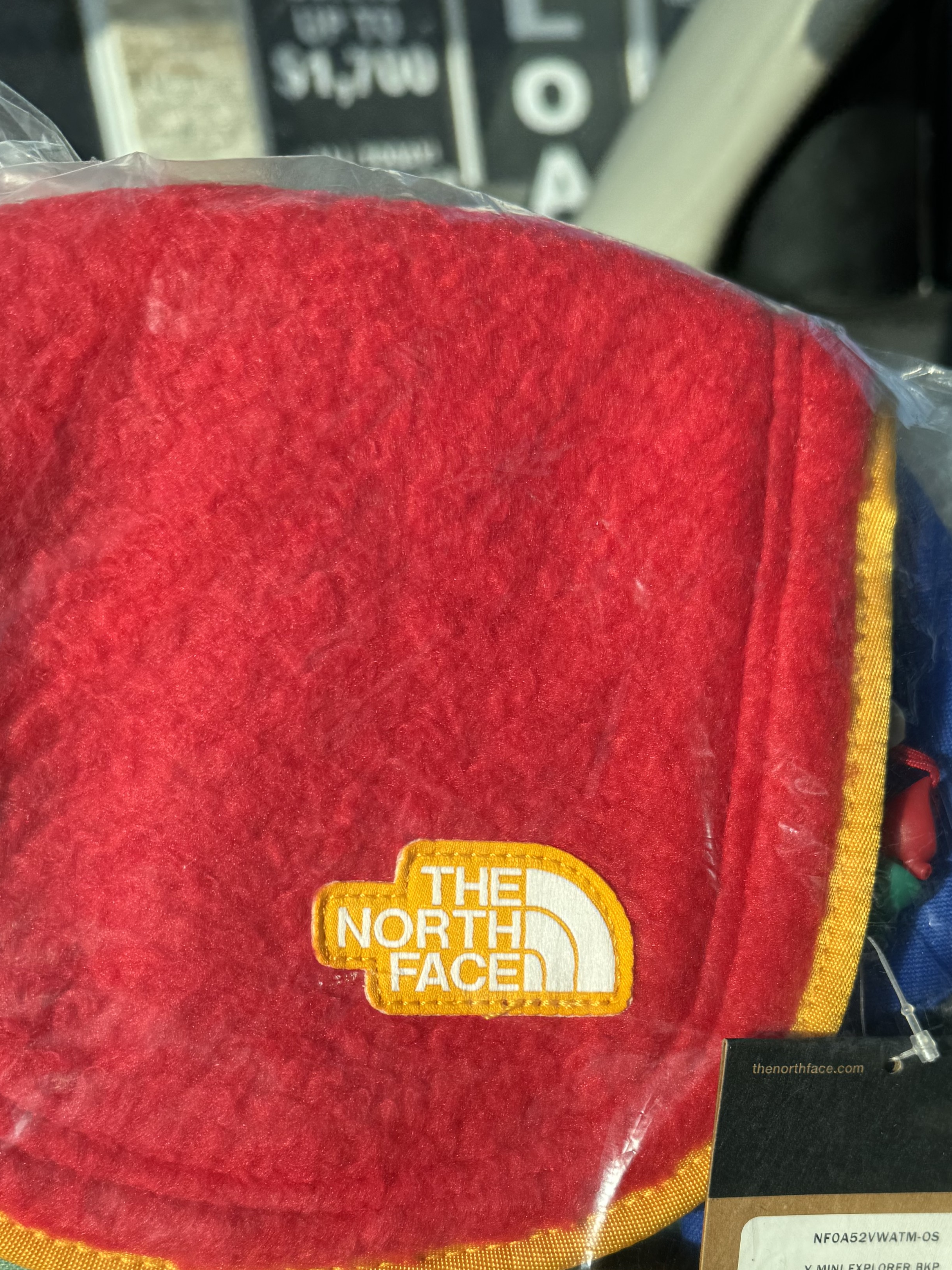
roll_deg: +7.0
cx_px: 576
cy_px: 967
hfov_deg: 38.5
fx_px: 1357
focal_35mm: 37
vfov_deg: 48.1
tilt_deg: -23.5
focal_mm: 6.76
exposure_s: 1/2174
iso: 80
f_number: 1.78
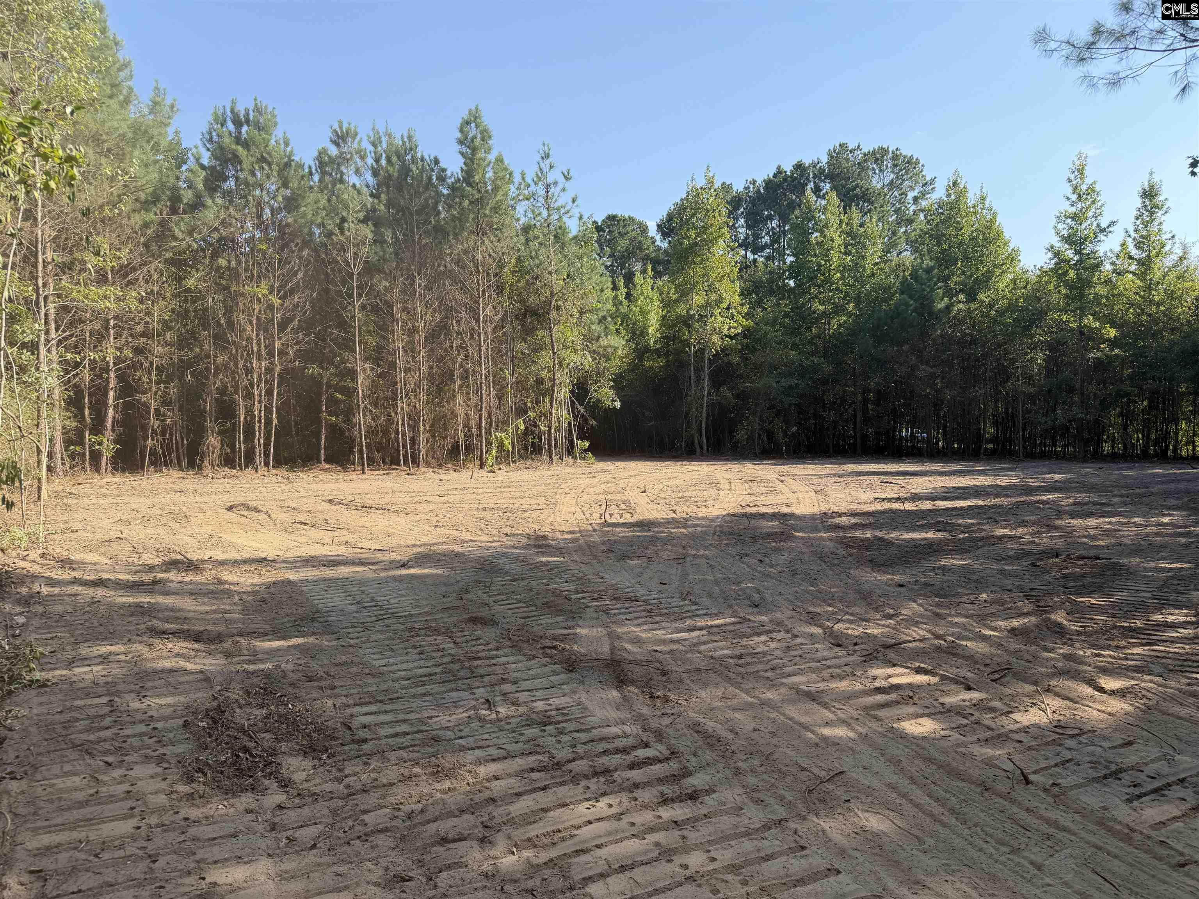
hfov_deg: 71.6
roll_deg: +1.1
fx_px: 831
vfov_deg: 56.8
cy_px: 450
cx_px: 600
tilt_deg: -2.6
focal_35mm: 24
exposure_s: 1/2169
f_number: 1.78
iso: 100
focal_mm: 6.76
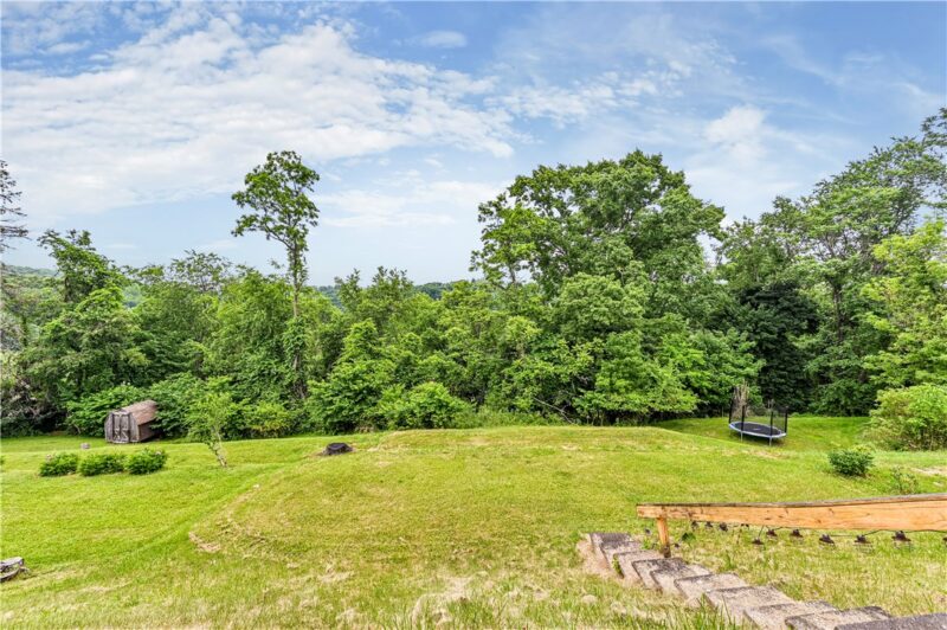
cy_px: 315
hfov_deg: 104.3
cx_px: 474
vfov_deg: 81.1
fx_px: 368
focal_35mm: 14
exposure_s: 1/50
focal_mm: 14
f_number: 9
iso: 100
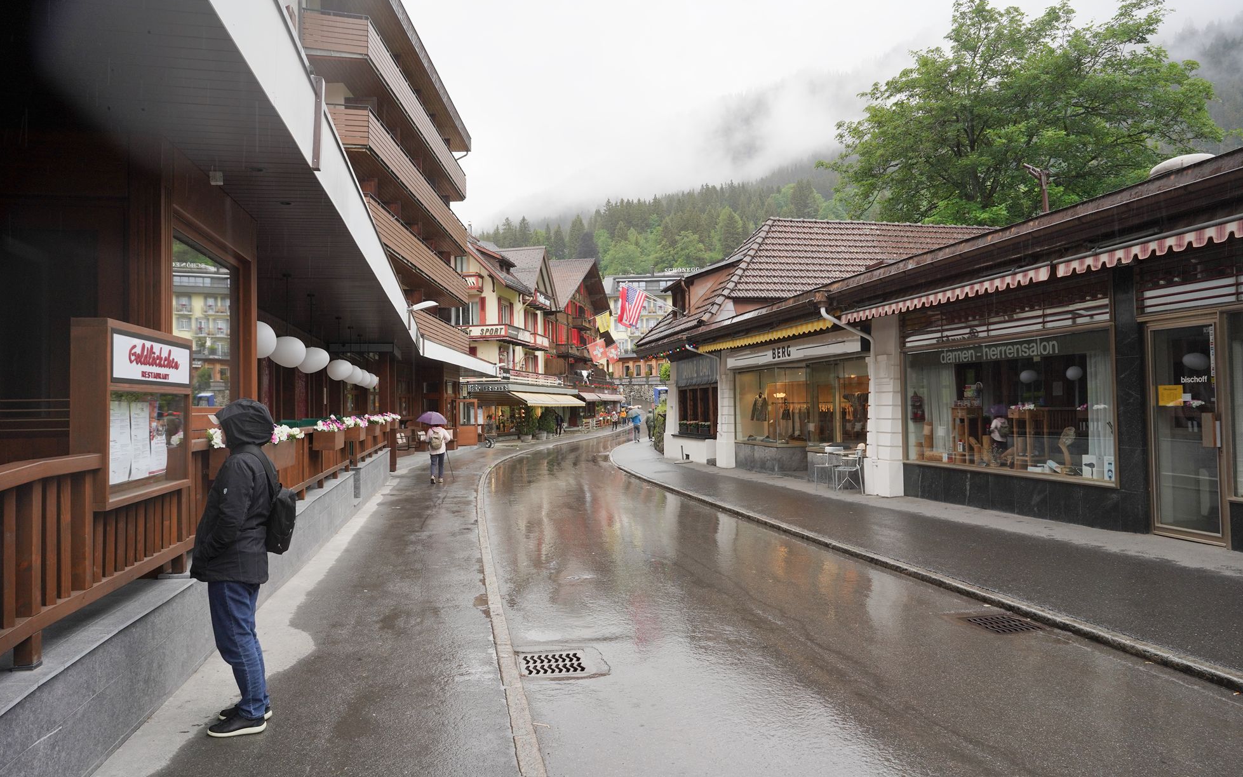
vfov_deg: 49.3
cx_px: 610
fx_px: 847
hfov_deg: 72.5
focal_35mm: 25
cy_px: 378
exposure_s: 1/100
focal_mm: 24
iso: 400
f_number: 9
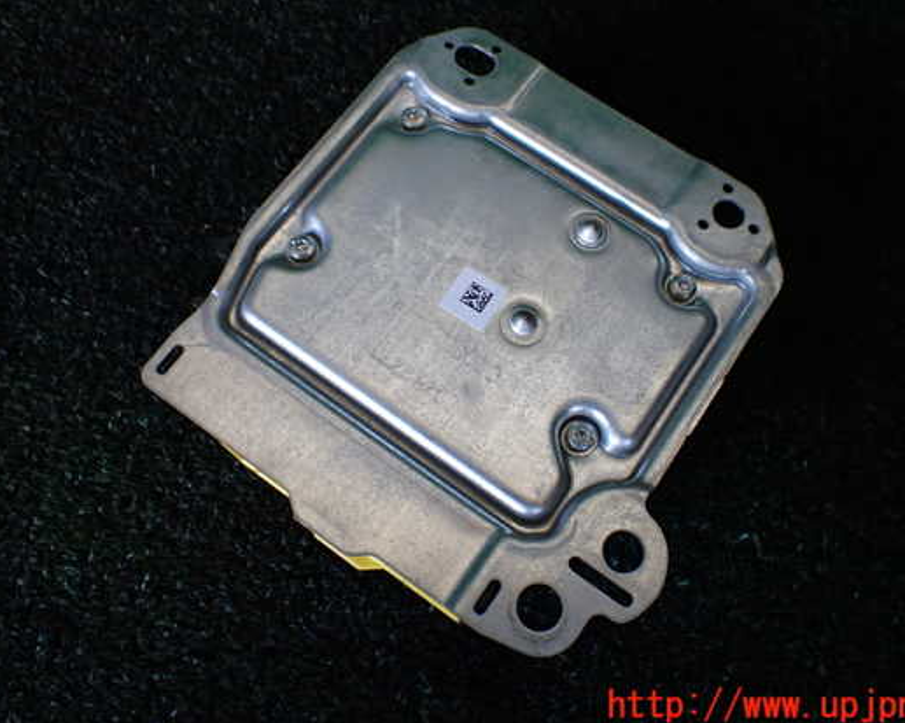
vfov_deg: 43.3
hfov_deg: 52.8
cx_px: 478
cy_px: 334
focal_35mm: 34
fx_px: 910
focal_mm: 5.4
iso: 250
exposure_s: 1/125
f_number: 2.3
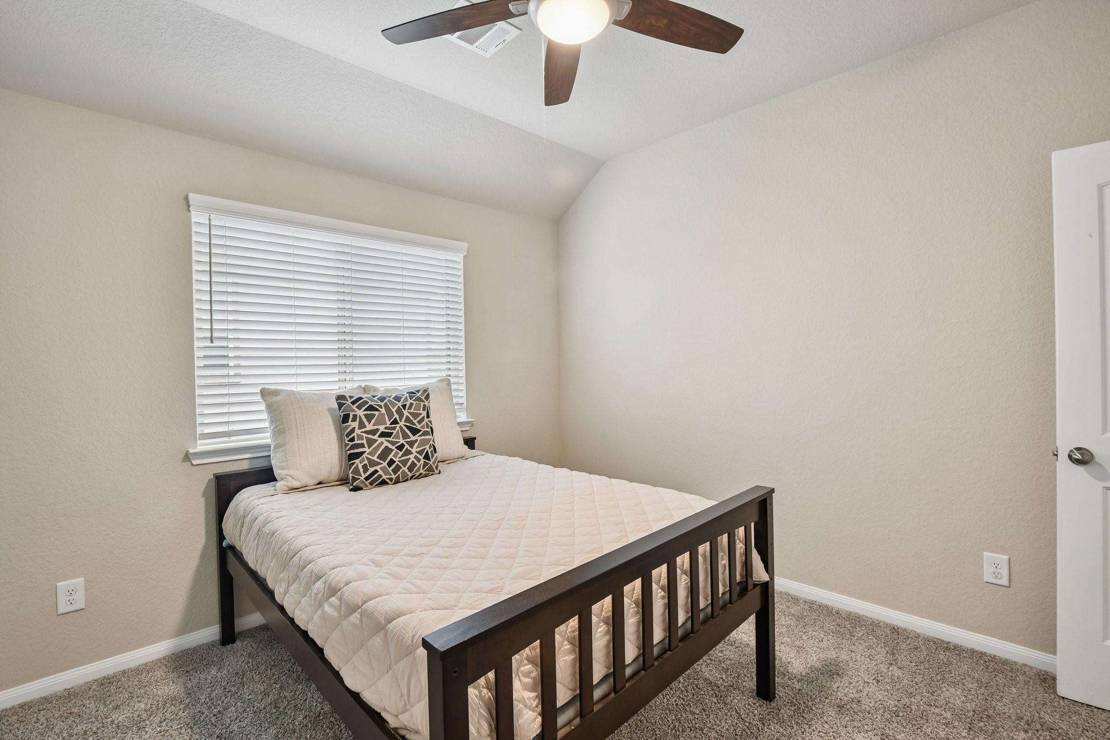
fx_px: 493
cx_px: 555
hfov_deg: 96.7
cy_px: 370
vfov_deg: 73.7
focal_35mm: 16
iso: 400
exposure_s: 1/15
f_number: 8
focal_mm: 16
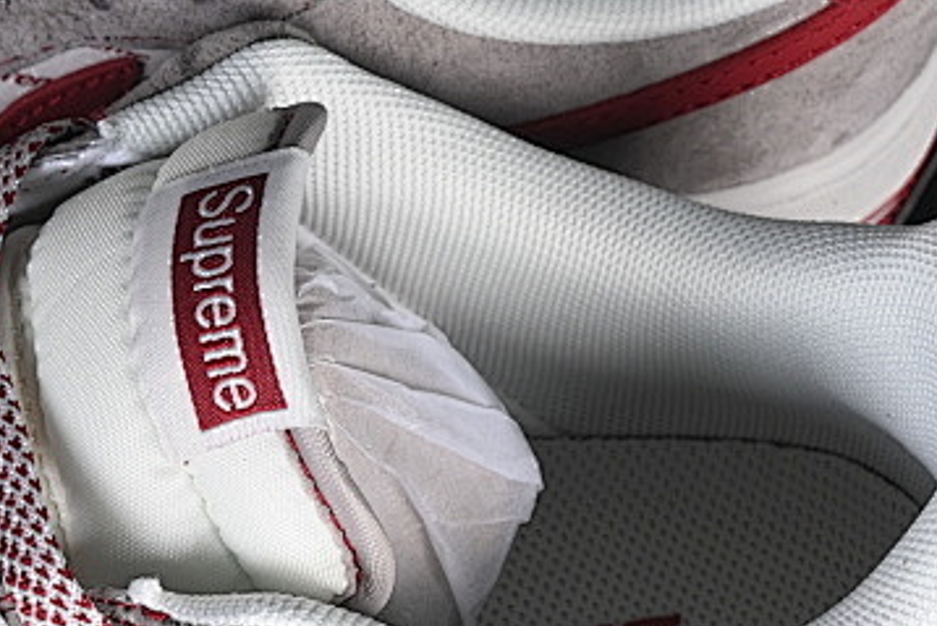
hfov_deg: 9.1
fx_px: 5884
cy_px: 288
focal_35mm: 226
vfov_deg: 6.1
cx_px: 52
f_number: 7.1
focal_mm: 50
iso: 160
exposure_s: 1/80
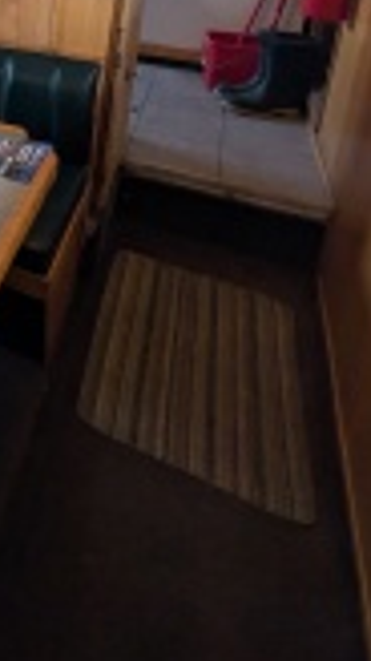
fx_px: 561
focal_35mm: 32
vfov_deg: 49.9
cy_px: 4
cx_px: -192
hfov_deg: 26.2
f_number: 1.7
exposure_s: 1/120
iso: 77
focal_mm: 2.02
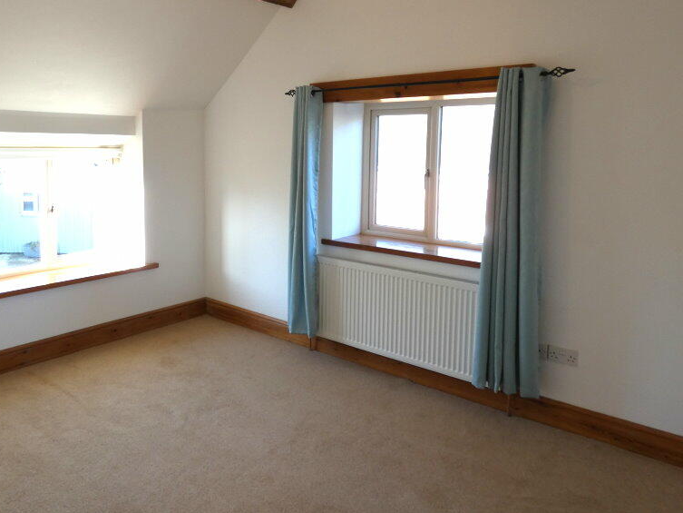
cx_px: 271
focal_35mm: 26
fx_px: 513
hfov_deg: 66.6
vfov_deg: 52.4
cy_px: 188
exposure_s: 1/60
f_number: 2.8
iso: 100
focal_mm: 3.6
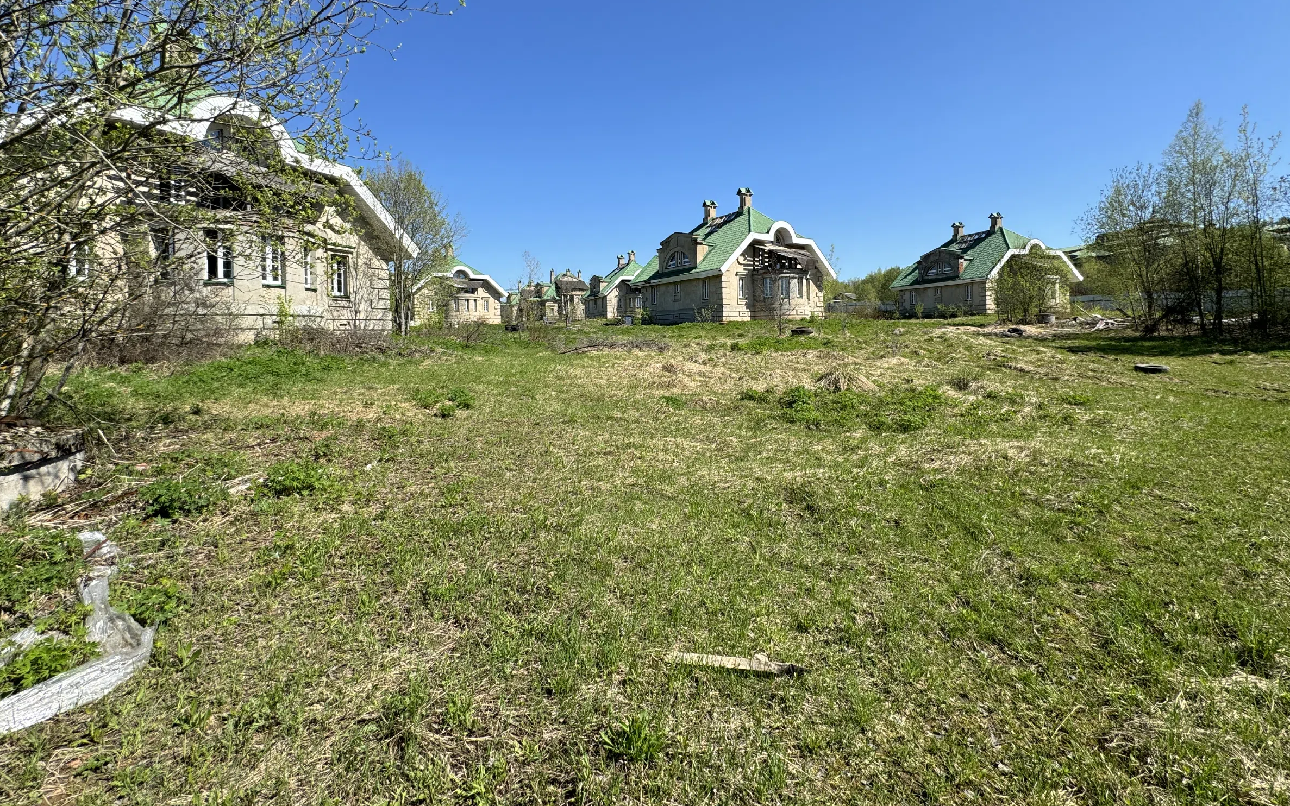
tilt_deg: -1.5
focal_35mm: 15
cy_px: 336
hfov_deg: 101.5
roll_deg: +2.0
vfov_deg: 74.2
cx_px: 645
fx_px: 527
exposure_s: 1/1323
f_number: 2.2
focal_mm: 2.22
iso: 40
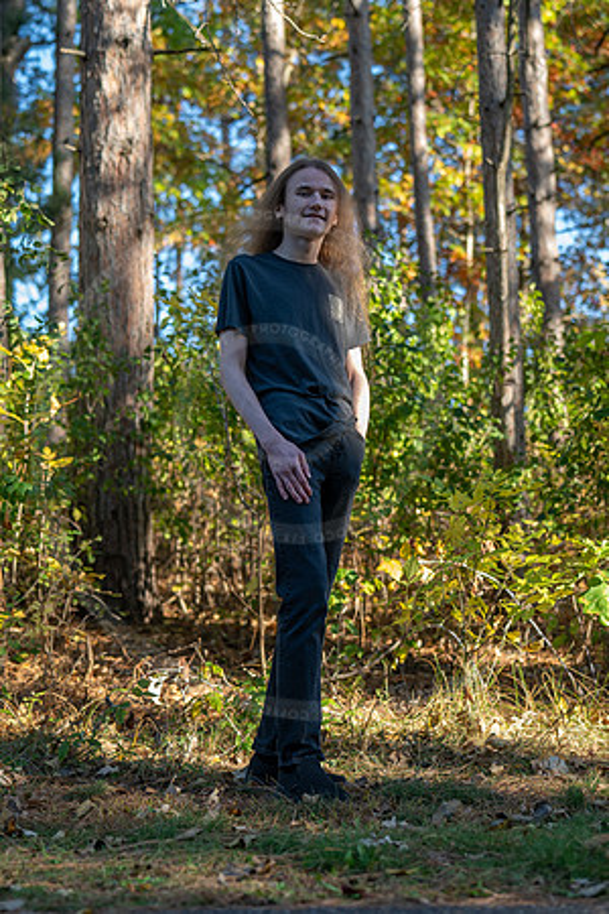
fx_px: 1598
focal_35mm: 63
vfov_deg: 31.9
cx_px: 304
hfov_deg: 21.6
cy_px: 457
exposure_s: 1/400
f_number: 2.1
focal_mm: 42
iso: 200
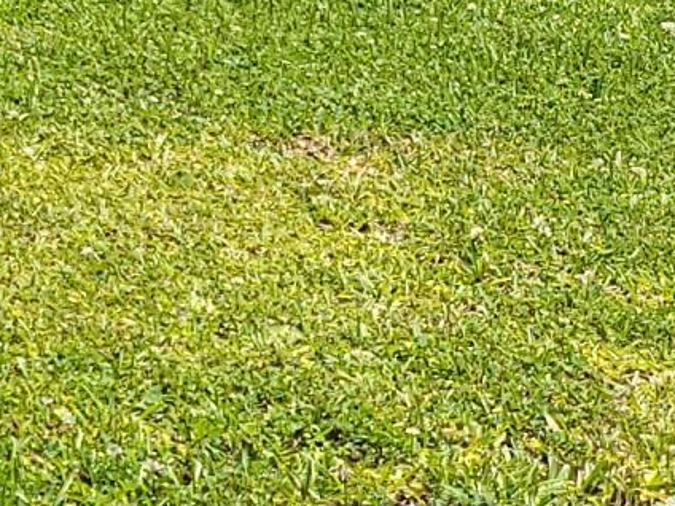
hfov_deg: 9.5
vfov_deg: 7.8
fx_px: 3451
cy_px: -684
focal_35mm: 177
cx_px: -1122
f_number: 1.8
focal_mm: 7
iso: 20
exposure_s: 1/781
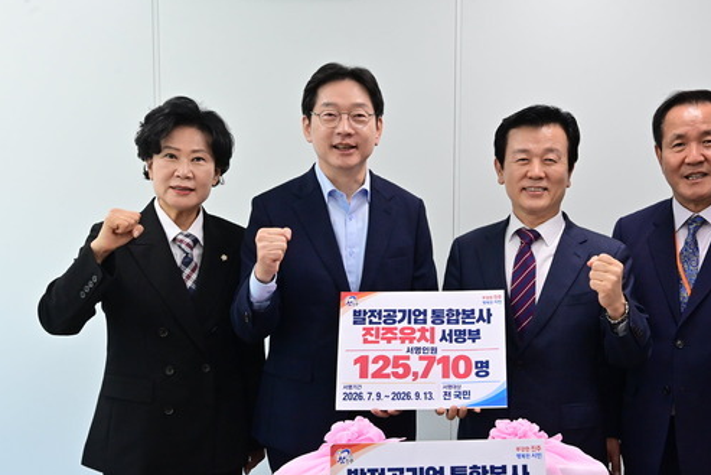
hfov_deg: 38.6
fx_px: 1007
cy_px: 282
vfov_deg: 26.5
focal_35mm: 51
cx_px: 451
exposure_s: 1/250
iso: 4000
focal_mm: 40
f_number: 8
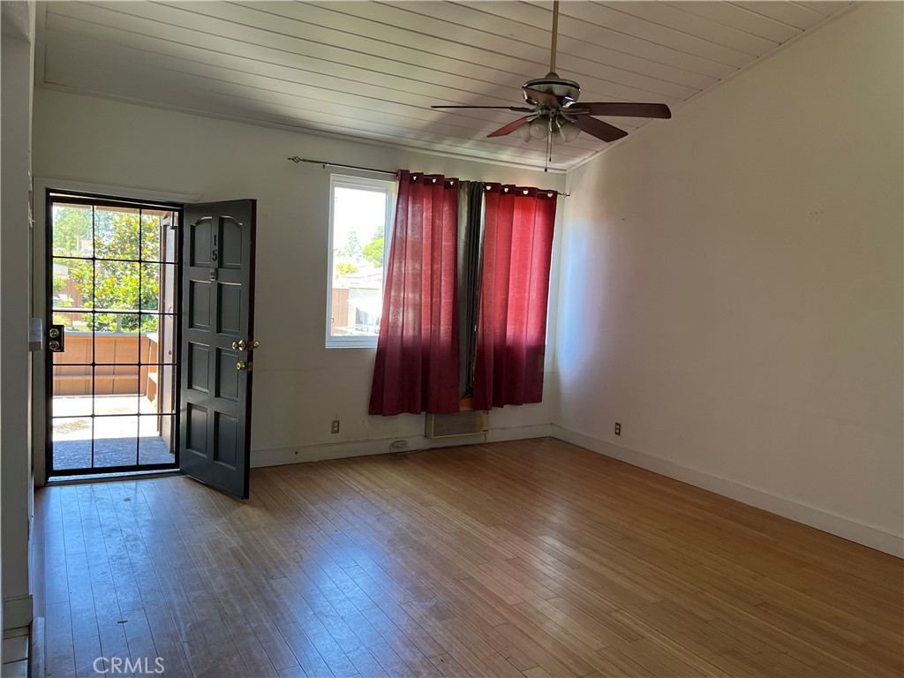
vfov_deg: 53.1
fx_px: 679
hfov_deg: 67.3
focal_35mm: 26
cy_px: 339
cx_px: 452
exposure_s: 1/120
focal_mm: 5.7
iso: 125
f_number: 1.5
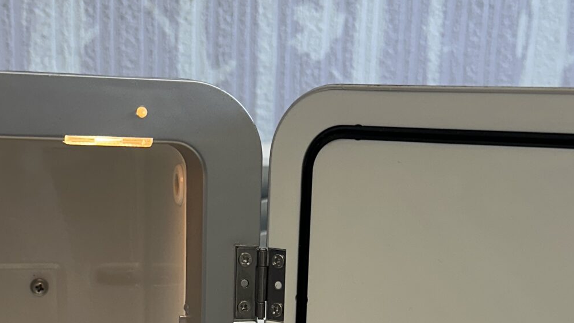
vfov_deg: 17.5
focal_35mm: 67
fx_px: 1020
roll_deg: -1.2
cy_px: 344
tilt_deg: -12.3
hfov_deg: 31.4
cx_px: 264
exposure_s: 1/100
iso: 80
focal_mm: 6.86
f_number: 1.78
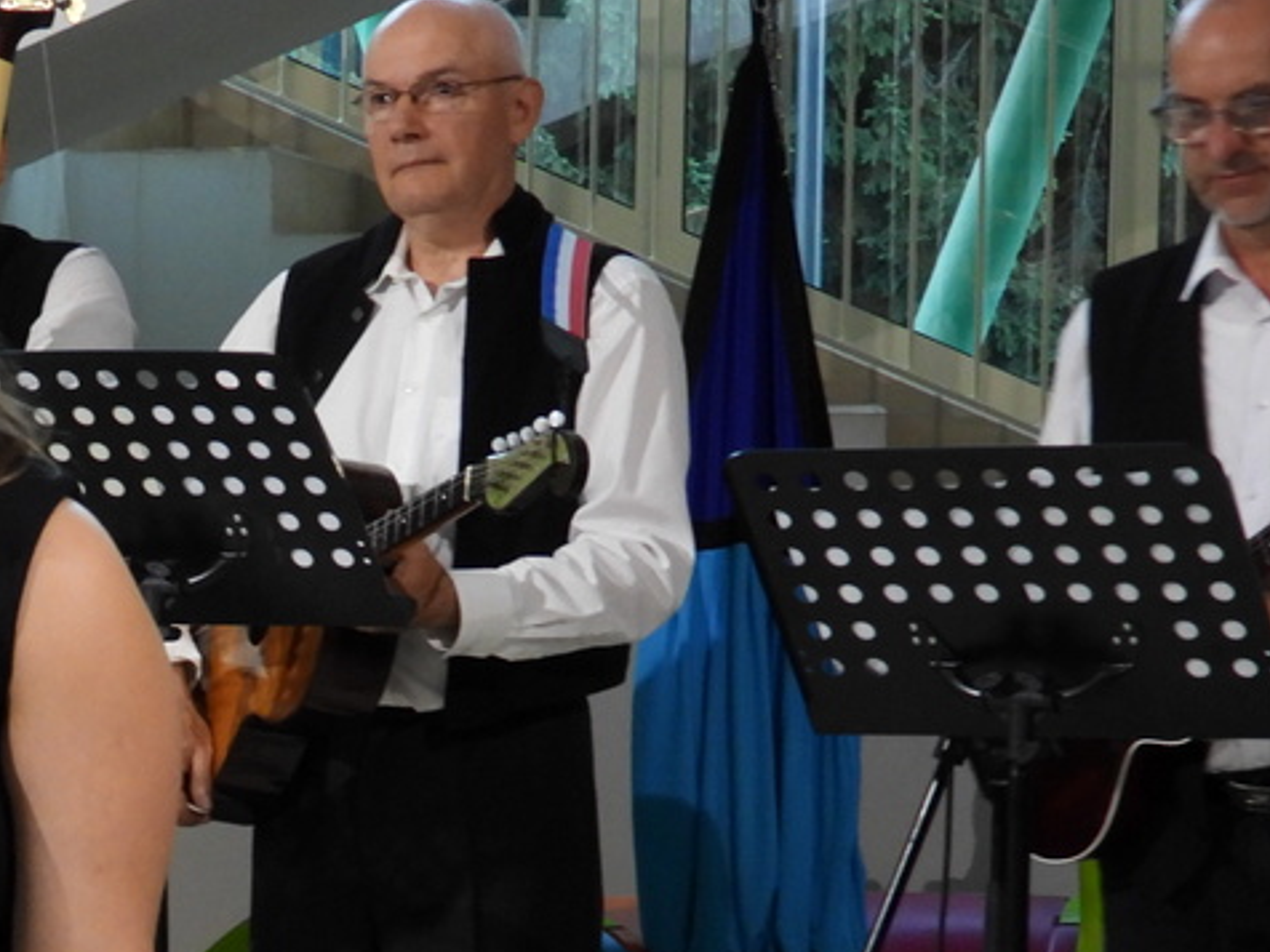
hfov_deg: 11.8
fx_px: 6017
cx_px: -285
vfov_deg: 9.0
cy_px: 1040
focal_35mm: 164
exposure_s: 1/30
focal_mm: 11.7
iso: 360
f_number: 3.5
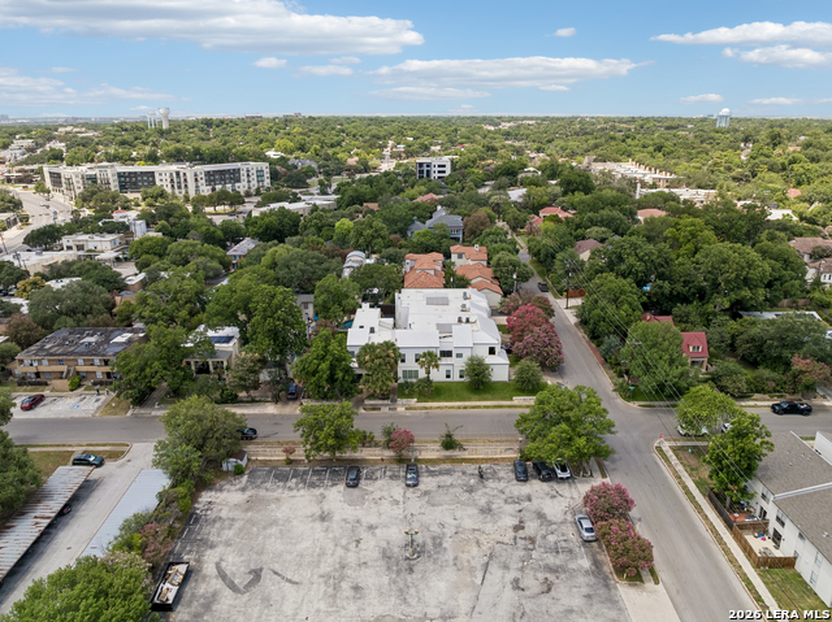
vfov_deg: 56.8
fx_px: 576
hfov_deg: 71.6
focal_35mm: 24
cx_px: 416
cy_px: 311
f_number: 2.8
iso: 140
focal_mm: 12.3
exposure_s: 1/120
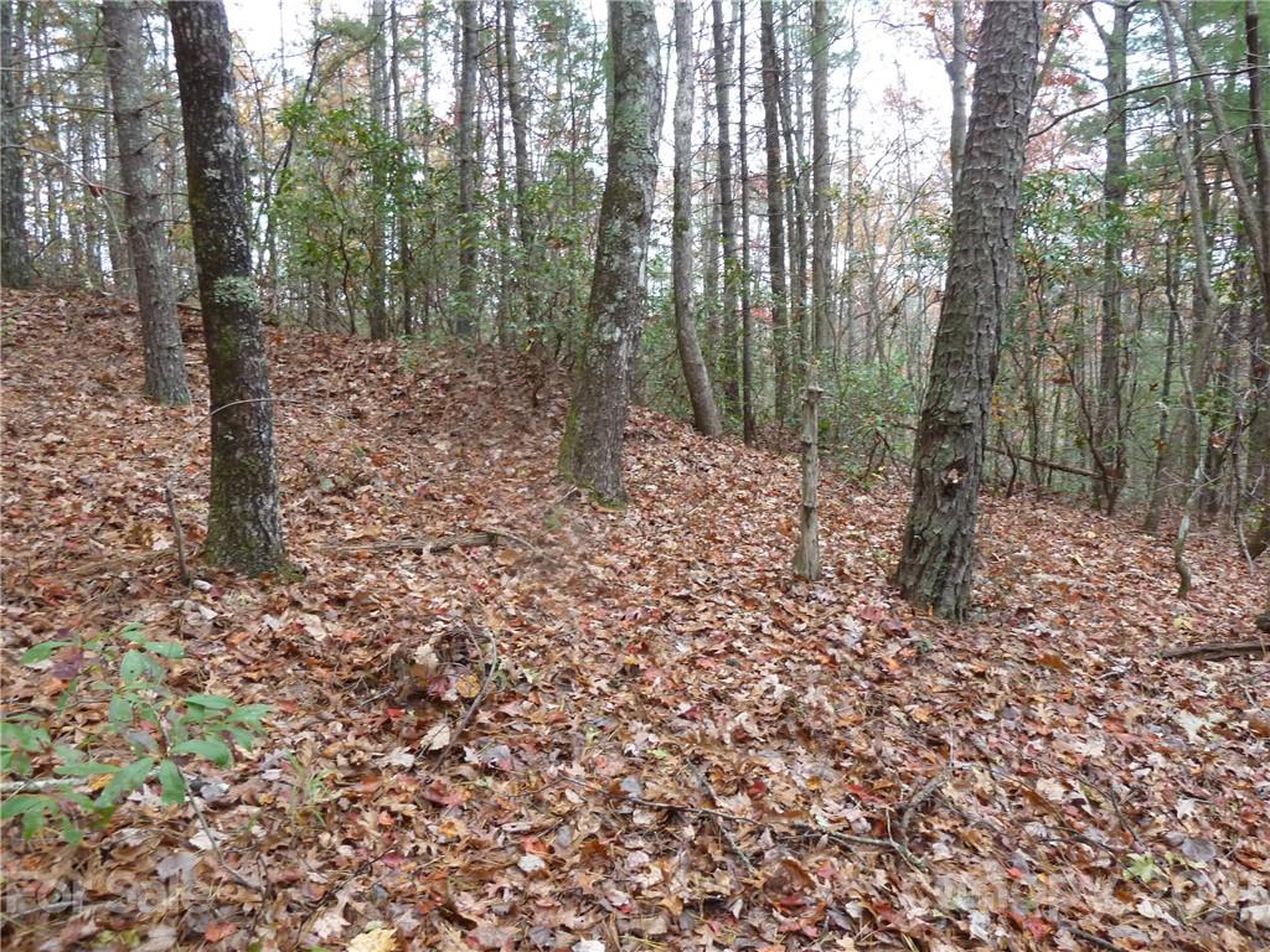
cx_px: 635
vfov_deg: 54.9
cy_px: 476
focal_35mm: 25
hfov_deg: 69.4
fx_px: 917
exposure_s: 1/30
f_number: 3.3
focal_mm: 4.1
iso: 160
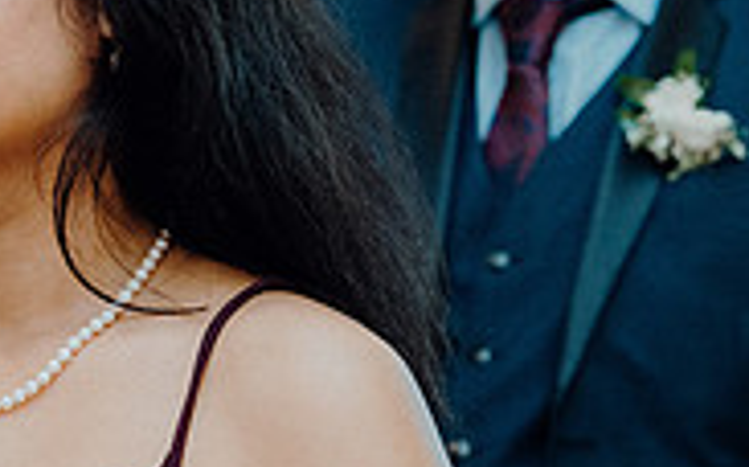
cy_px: 301
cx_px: -57
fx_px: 4609
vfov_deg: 5.8
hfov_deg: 9.2
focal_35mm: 226
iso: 2500
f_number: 3.5
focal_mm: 70
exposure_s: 1/250
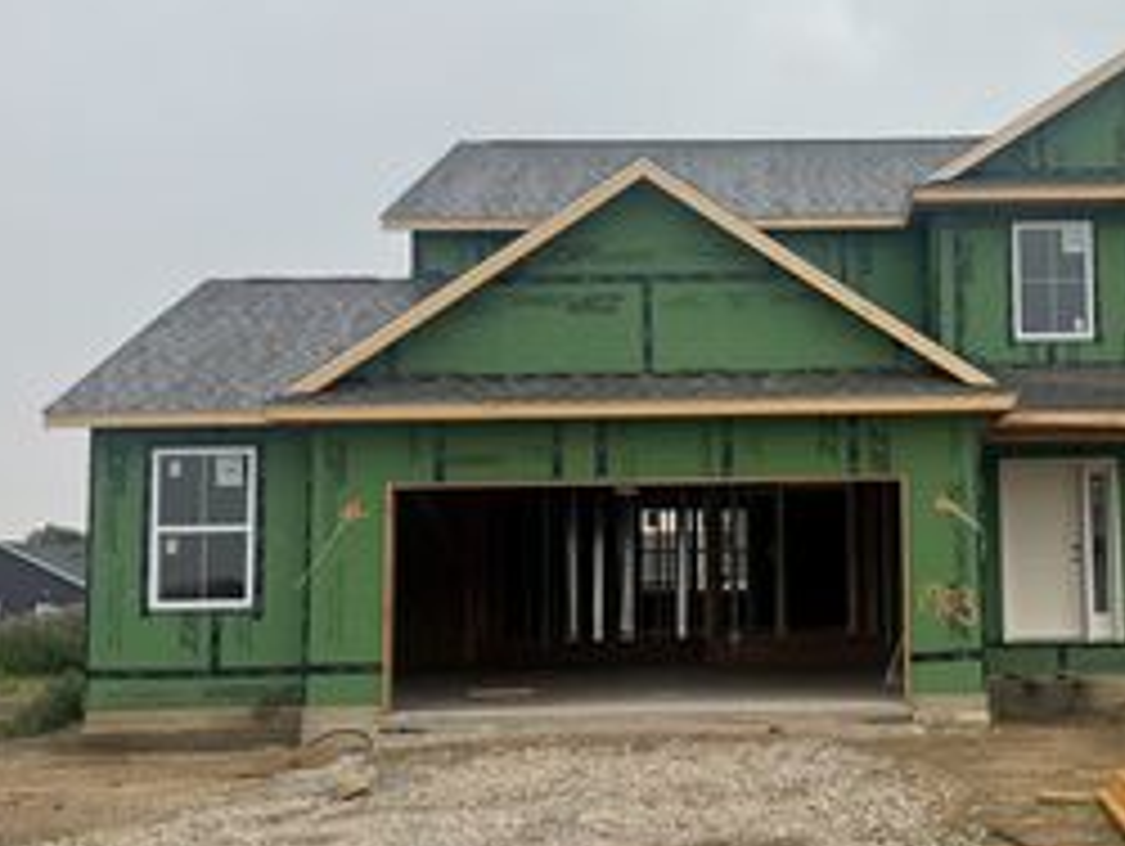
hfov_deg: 38.8
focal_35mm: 48
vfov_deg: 30.3
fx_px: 1561
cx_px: 814
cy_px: 425
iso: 80
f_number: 1.78
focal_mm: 6.76
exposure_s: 1/121
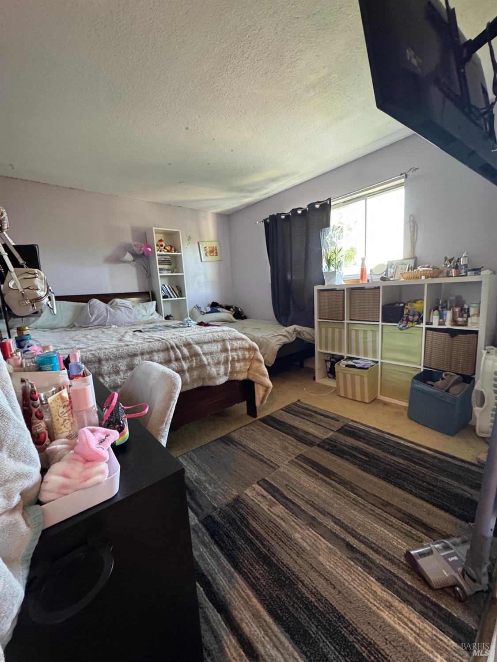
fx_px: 268
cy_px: 331
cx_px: 248
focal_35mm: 14
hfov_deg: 85.7
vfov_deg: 102.1
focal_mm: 2.22
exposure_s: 1/60
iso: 800
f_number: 2.2
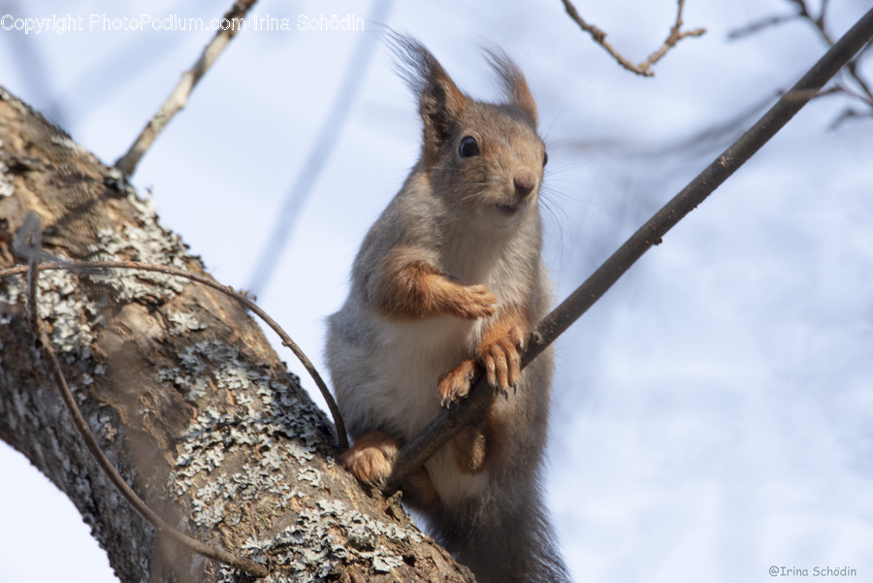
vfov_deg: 2.3
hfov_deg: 3.4
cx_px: 436
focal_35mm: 600
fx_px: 14556
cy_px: 292
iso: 100
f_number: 13
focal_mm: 600
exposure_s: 1/40
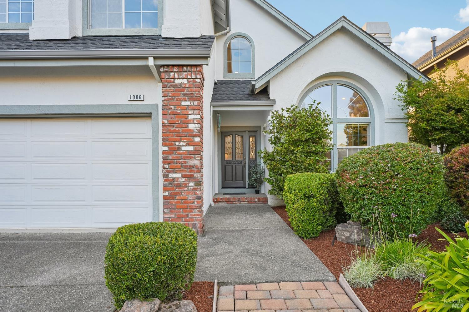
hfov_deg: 89.4
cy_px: 156
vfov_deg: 66.8
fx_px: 237
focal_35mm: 18
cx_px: 234
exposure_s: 1/80
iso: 500
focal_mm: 18.2
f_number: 8
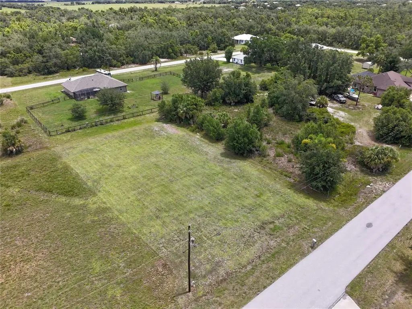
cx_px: 206
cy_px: 154
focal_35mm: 24
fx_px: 286
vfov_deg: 56.8
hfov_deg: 71.6
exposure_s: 1/500
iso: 100
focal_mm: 4.55
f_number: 2.8
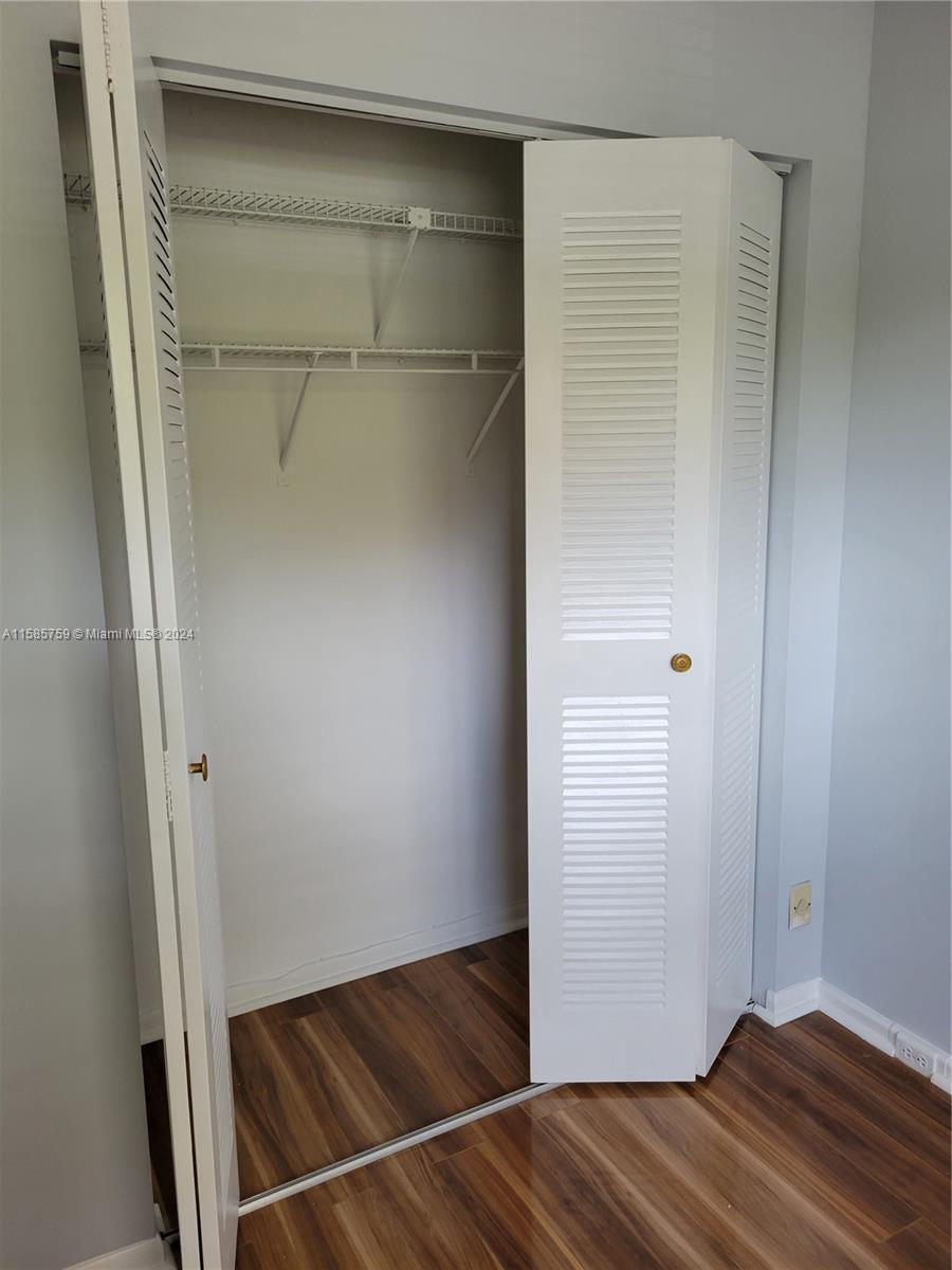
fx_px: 953
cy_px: 635
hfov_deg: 53.1
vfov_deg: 67.3
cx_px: 476
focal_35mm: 26
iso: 125
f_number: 1.8
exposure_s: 1/120
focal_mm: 5.4
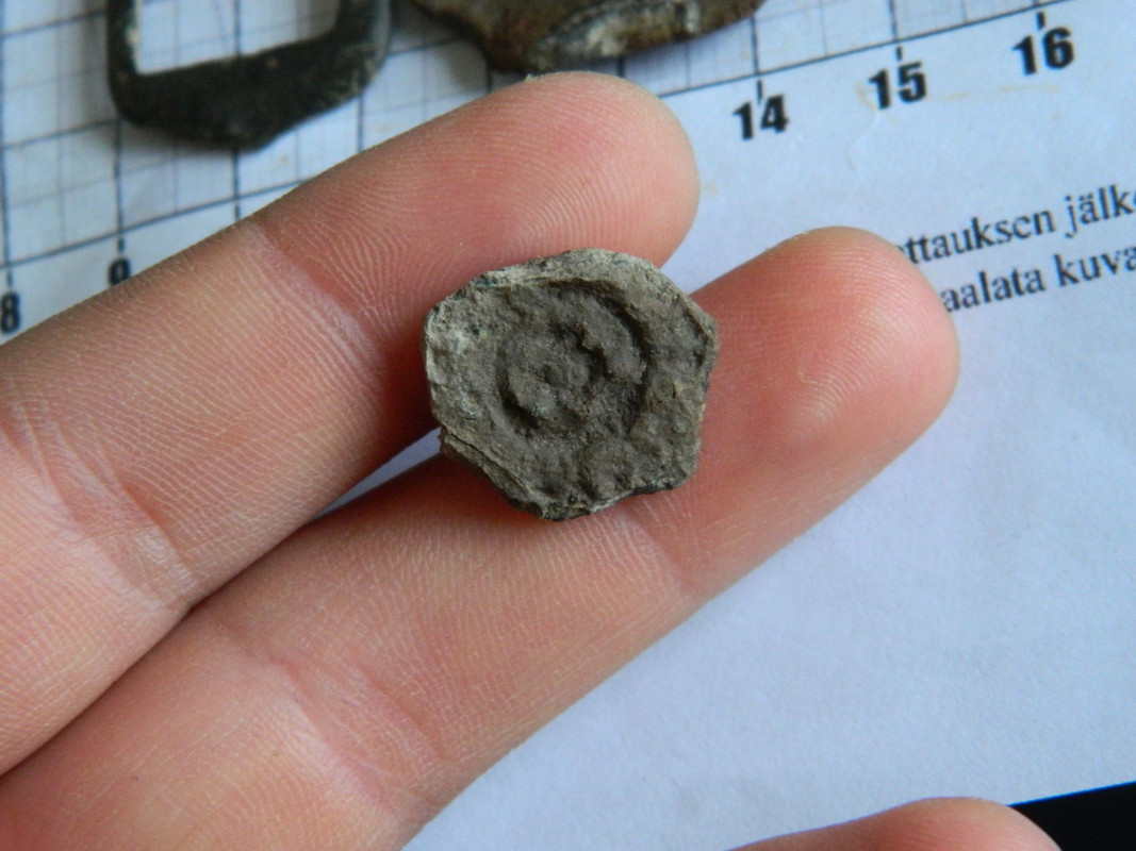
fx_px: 2756
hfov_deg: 23.3
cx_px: 568
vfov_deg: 17.6
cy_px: 426
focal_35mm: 84
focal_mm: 15.1
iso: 400
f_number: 4.2
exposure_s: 1/50
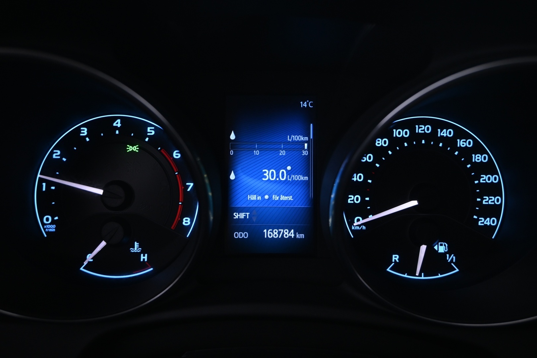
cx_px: 268
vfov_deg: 41.7
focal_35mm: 32
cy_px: 179
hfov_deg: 59.5
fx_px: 470
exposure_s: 1/10
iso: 1000
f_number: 4.5
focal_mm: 21
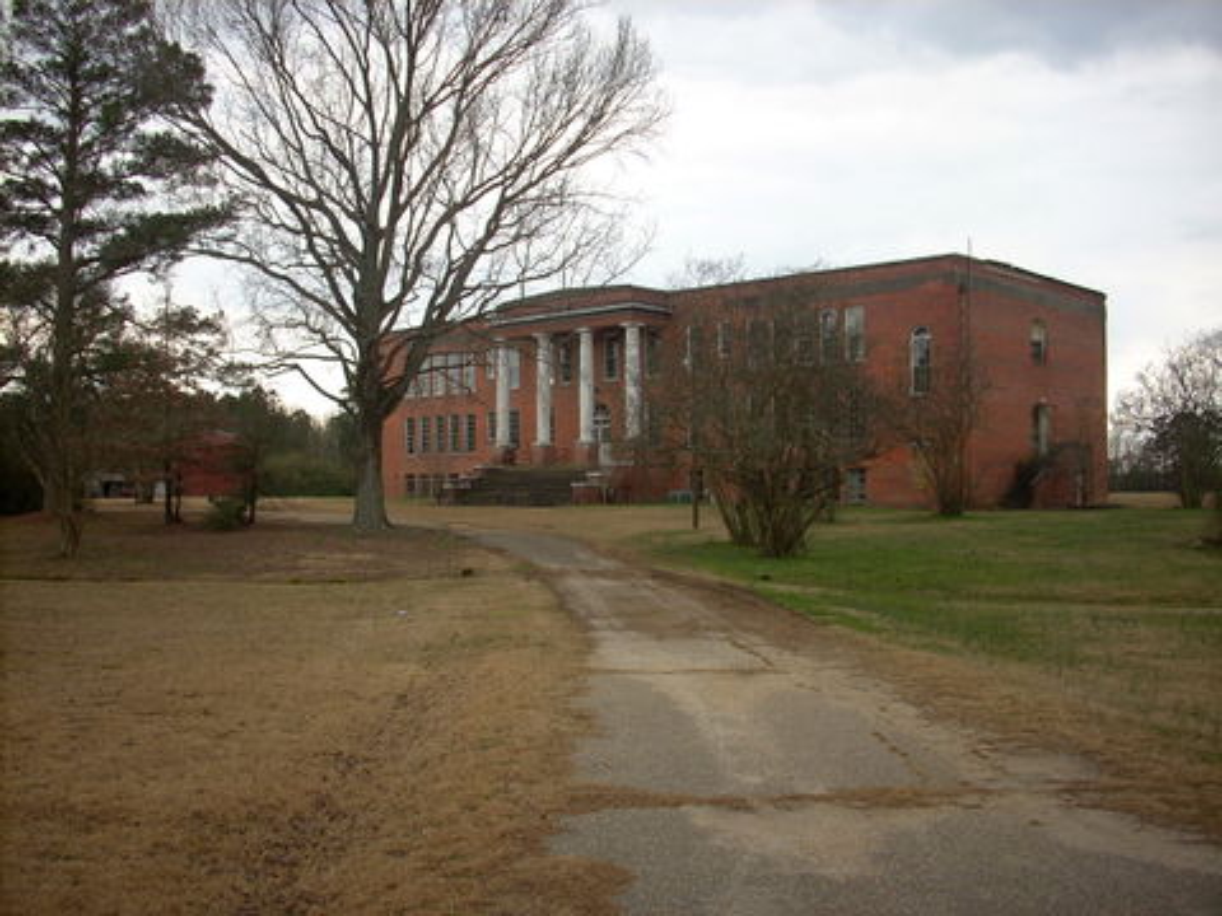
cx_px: 611
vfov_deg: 38.7
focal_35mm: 37
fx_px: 1306
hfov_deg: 50.1
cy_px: 458
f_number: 2.8
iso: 64
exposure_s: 1/42.4
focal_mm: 6.2
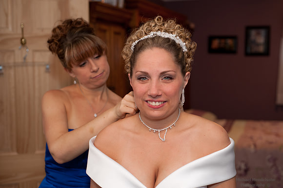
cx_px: 142
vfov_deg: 27.0
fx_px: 393
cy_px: 94
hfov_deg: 39.6
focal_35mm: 50
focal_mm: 50
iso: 1000
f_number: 3.2
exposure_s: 1/60
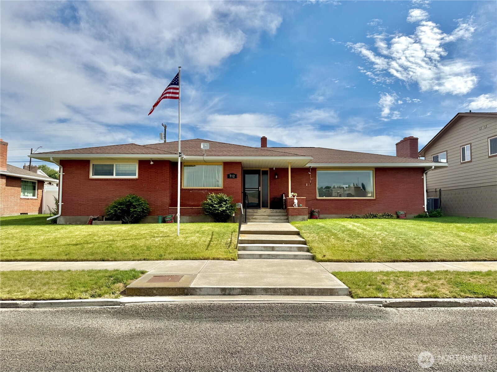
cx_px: 248
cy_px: 186
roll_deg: +0.6
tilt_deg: +4.0
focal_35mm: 24
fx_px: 345
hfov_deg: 71.6
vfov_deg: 56.8
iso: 80
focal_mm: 6.76
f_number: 1.78
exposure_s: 1/9091
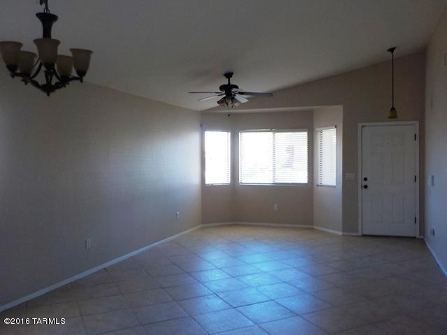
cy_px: 168
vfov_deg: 46.8
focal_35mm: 30
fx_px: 387
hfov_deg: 60.0
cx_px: 224
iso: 125
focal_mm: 4.1
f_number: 3.3
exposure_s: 1/50
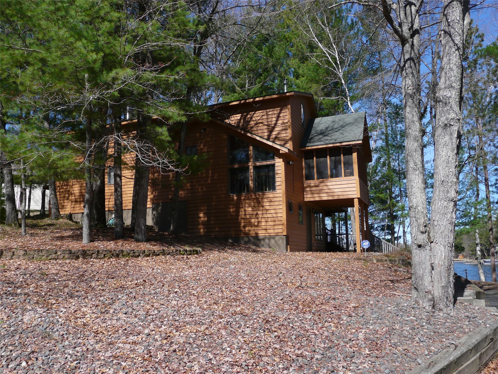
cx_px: 249
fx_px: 403
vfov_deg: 49.7
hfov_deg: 63.4
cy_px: 187
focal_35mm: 28
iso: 100
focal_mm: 4.6
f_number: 2.8
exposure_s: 1/800
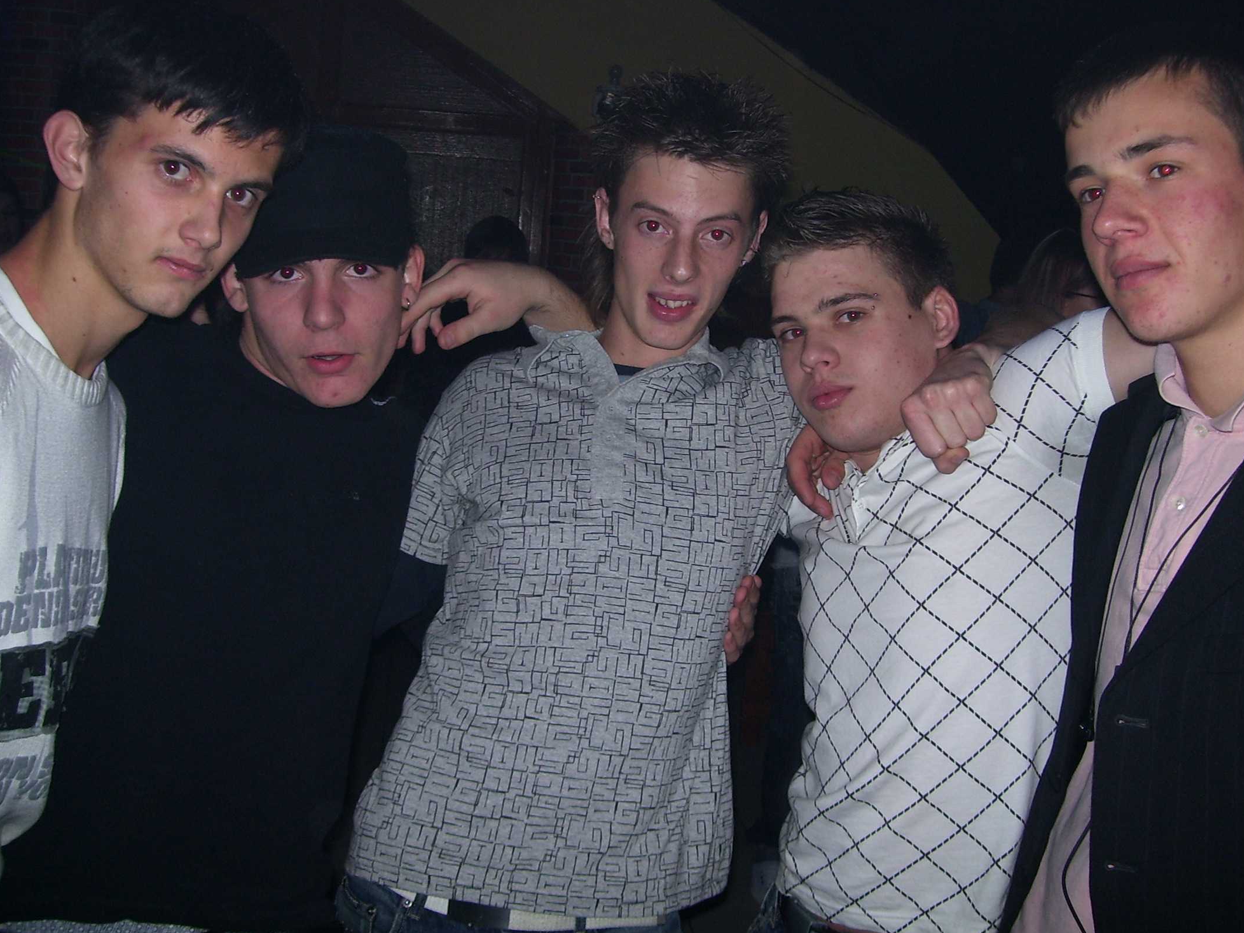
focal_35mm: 39
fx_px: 1401
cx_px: 653
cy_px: 433
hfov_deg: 47.8
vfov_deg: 36.8
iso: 80
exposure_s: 1/60
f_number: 2.7
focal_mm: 6
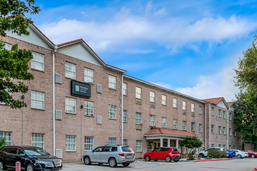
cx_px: 128
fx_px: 257
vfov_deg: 36.9
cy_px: 86
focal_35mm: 36
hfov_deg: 53.1
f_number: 3.5
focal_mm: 24
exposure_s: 1/200
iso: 400
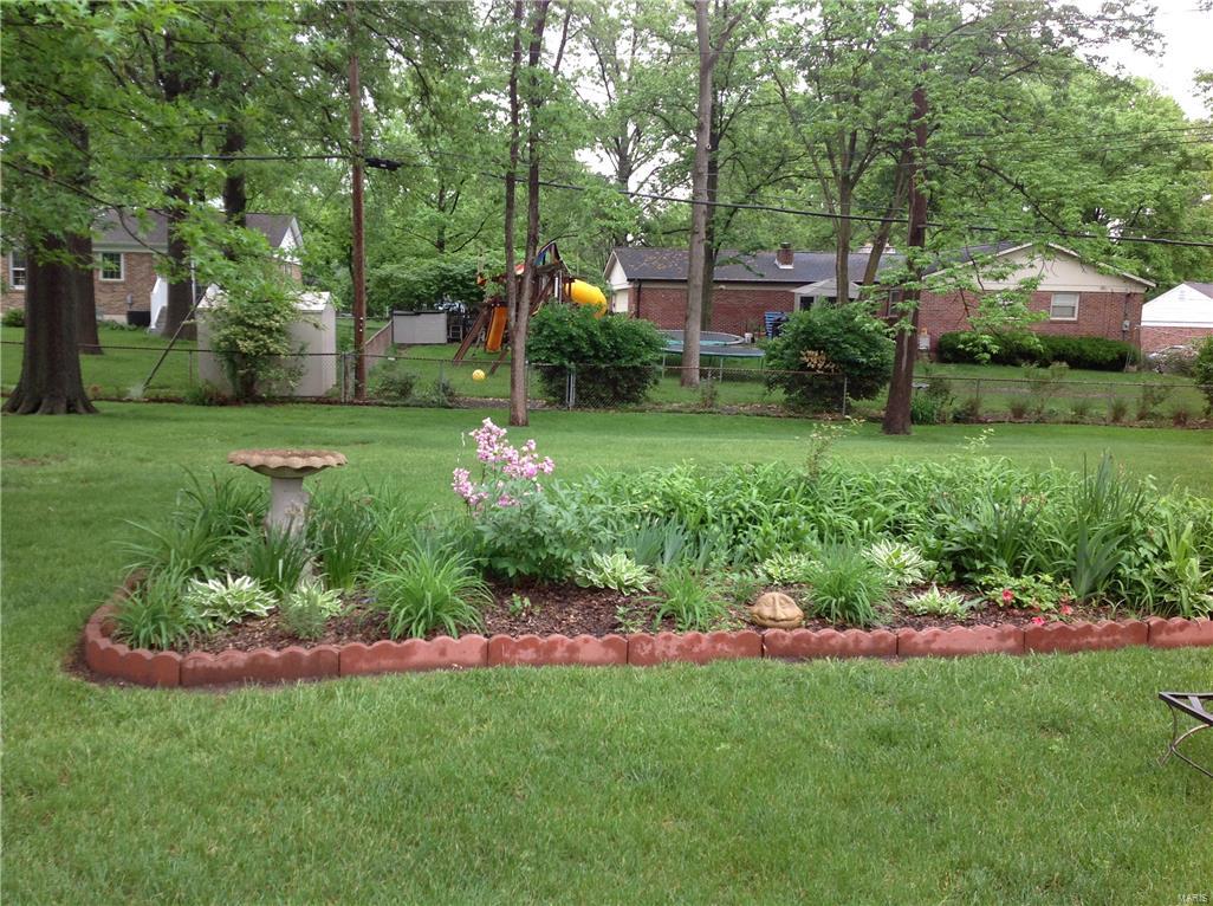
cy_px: 453
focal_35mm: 35
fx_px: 1224
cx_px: 606
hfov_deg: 52.7
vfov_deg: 40.6
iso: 50
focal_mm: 4.28
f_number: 2.4
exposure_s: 1/157
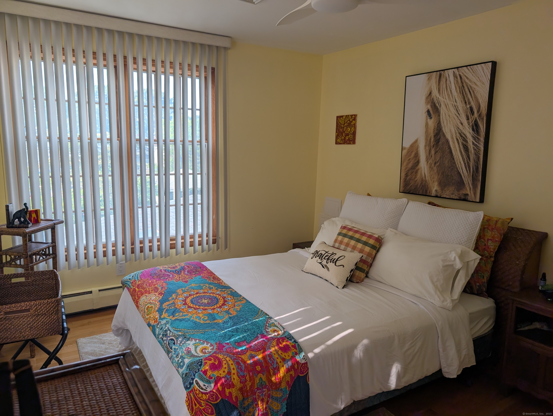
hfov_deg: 71.5
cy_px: 208
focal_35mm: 24
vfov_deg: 56.9
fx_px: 384
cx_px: 276
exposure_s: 1/120
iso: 24
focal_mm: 6.9
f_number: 1.68
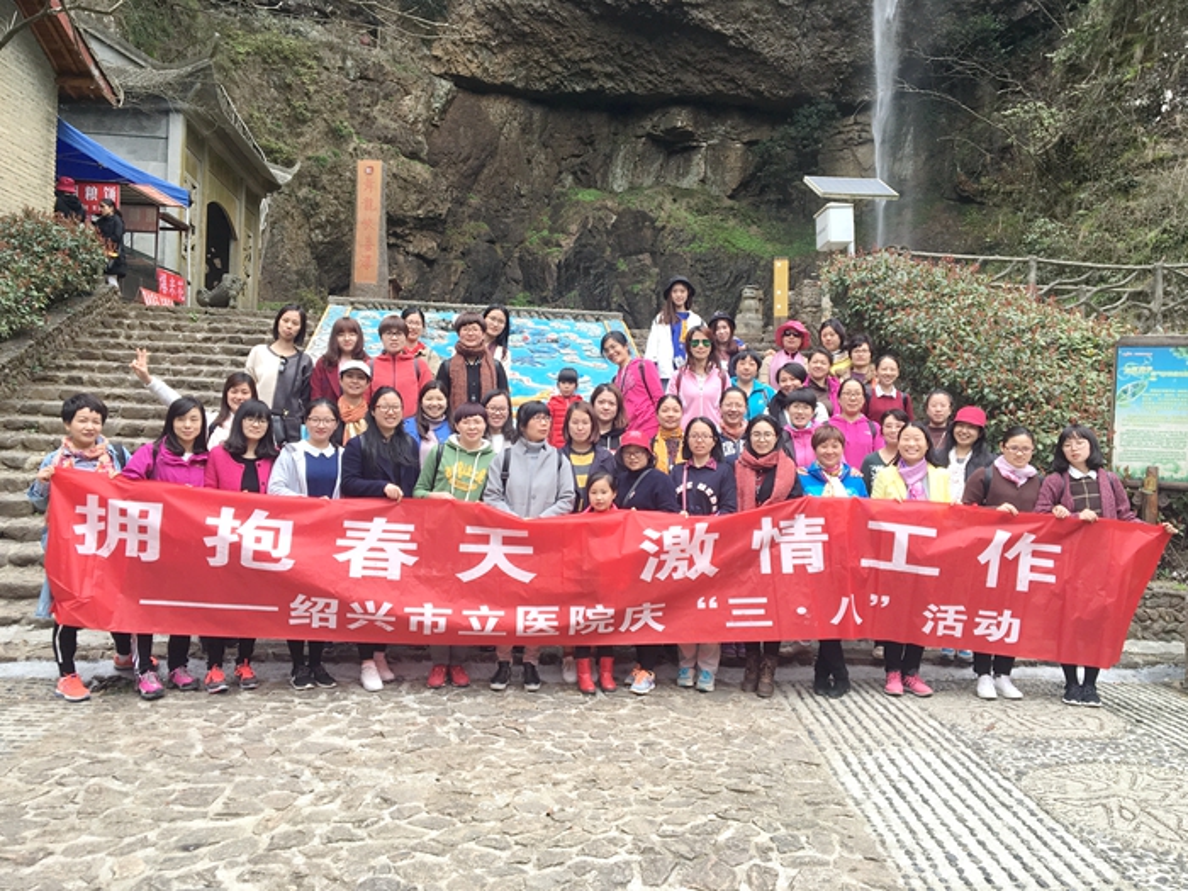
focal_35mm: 29
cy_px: 446
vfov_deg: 48.2
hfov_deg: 61.7
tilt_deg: +0.9
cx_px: 594
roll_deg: -2.6
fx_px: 995
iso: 25
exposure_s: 1/236
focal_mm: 4.15
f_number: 2.2
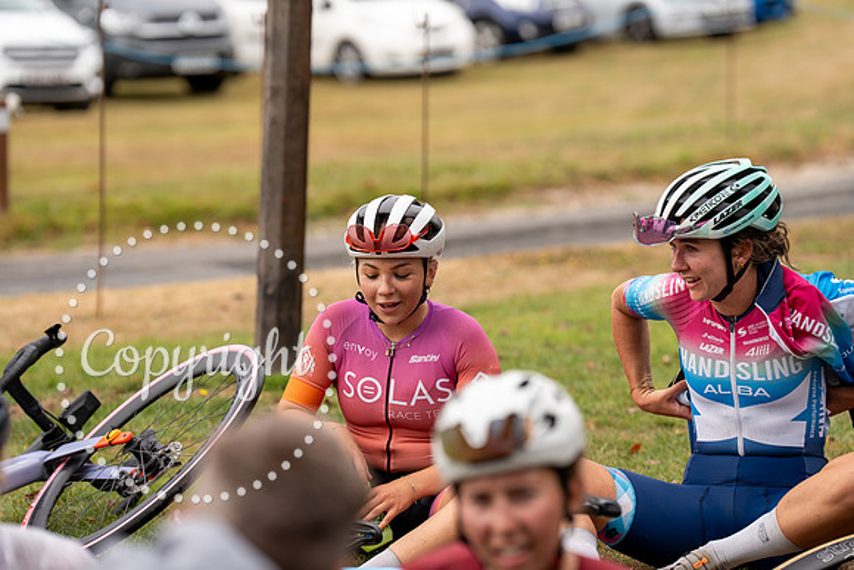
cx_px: 427
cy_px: 285
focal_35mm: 157
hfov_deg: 13.1
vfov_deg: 8.7
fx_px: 3725
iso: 250
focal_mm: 157
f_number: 3.5
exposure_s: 1/1000
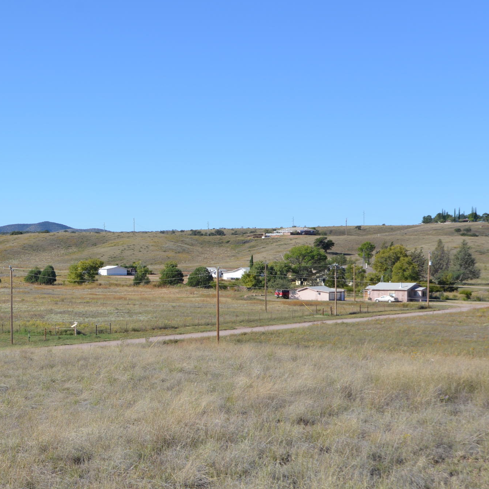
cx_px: -11
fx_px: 1039
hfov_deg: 25.1
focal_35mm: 65
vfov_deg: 26.4
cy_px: 302
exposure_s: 1/250
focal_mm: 34
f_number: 8
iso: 100
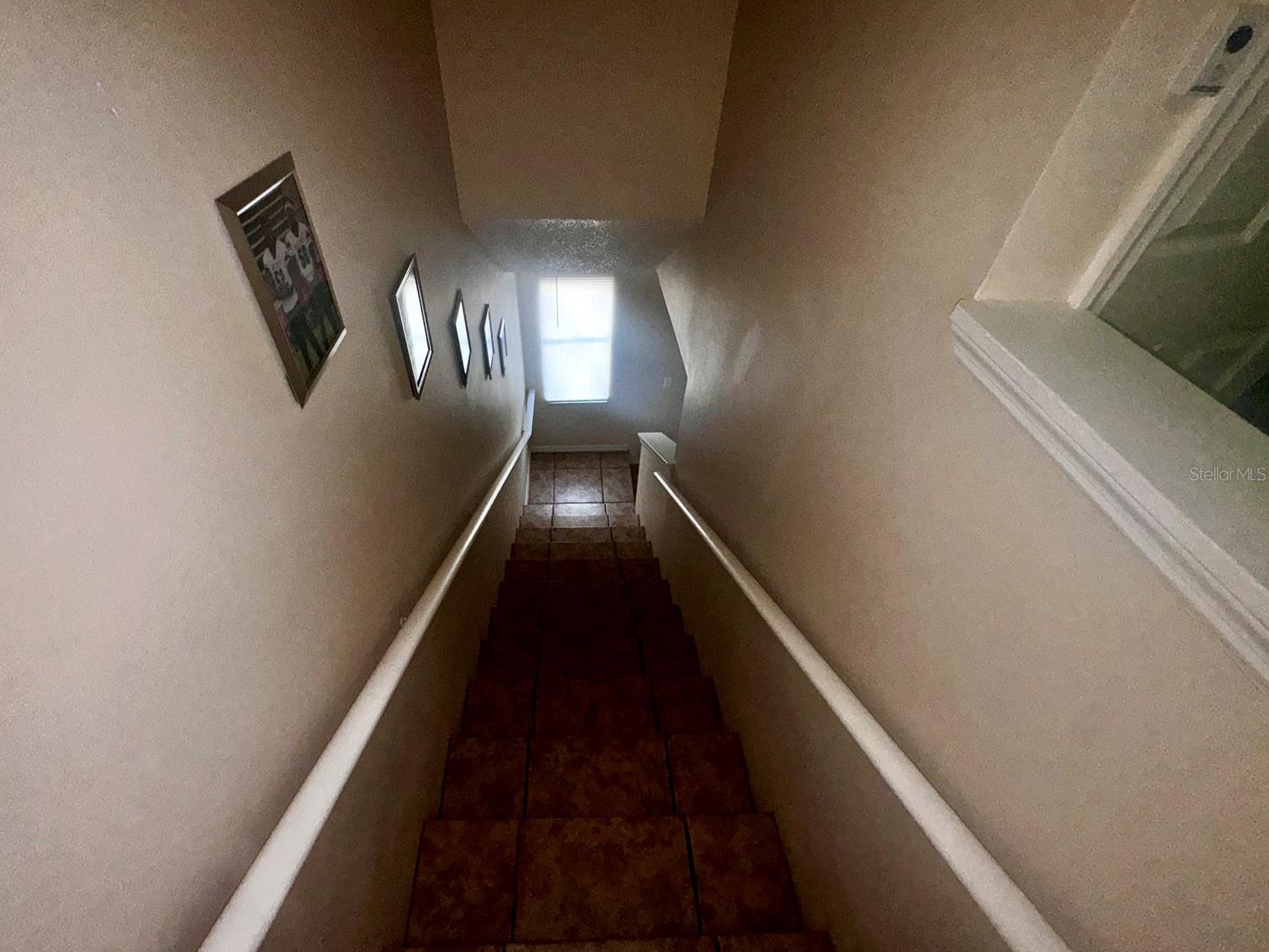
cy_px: 473
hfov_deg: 98.0
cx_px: 590
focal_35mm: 15
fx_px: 550
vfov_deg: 81.8
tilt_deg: -44.4
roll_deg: -0.4
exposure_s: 1/122
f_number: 2.2
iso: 64
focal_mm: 2.22
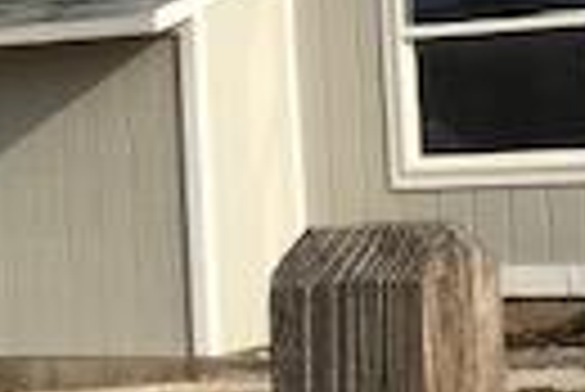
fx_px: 2326
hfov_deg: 14.3
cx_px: 135
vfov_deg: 9.6
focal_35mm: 143
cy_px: 189
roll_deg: +2.3
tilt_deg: -0.9
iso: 20
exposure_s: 1/2000
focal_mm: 3.99
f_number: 1.8
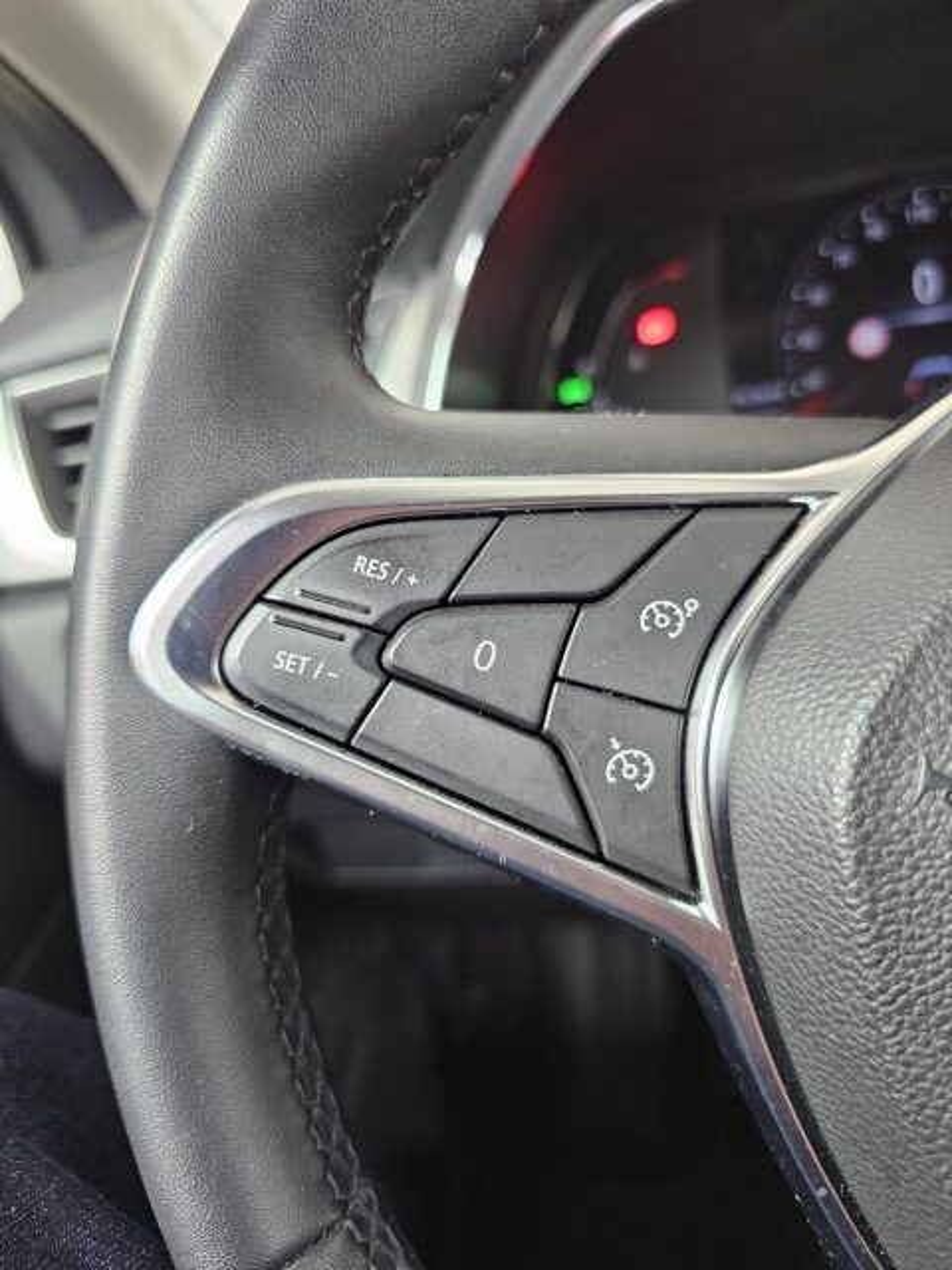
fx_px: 843
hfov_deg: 58.9
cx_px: 476
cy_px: 635
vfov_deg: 73.9
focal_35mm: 23
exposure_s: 1/50
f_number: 1.7
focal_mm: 6.3
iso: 500
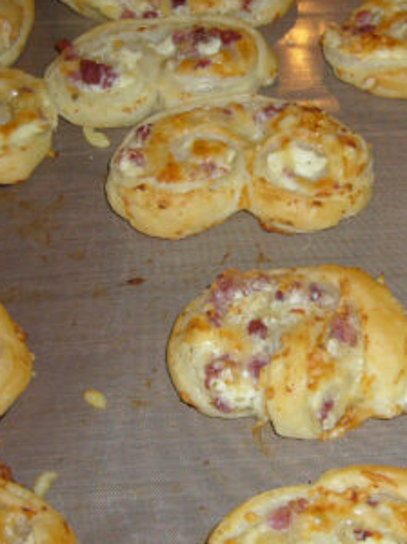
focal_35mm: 75
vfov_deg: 26.0
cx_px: 253
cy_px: 311
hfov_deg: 19.6
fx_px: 1177
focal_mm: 5.8
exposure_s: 1/60
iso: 100
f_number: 2.8
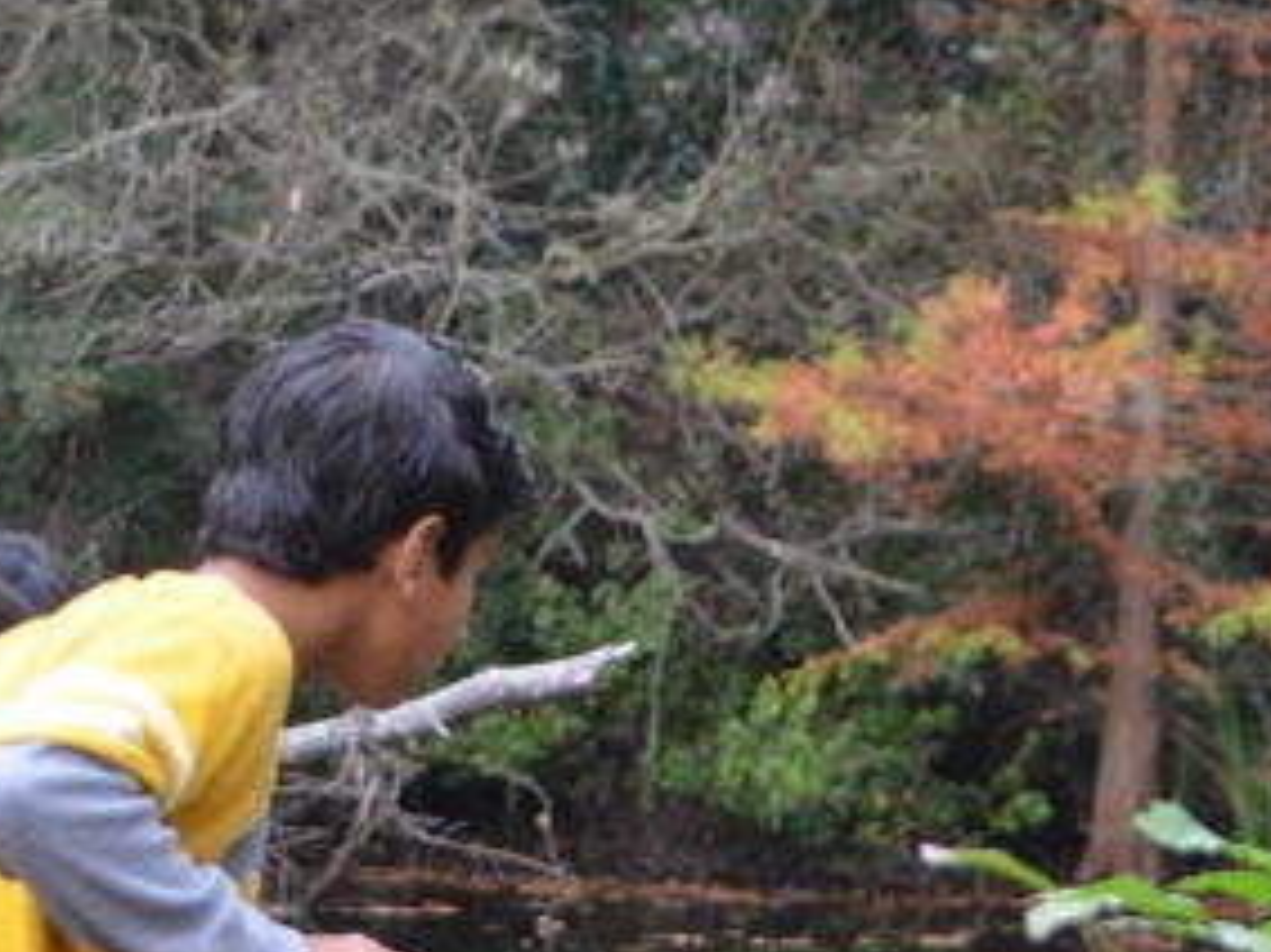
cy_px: 671
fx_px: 6167
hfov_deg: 11.7
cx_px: 341
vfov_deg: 8.8
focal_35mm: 168
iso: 450
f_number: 4.5
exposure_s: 1/60
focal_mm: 55
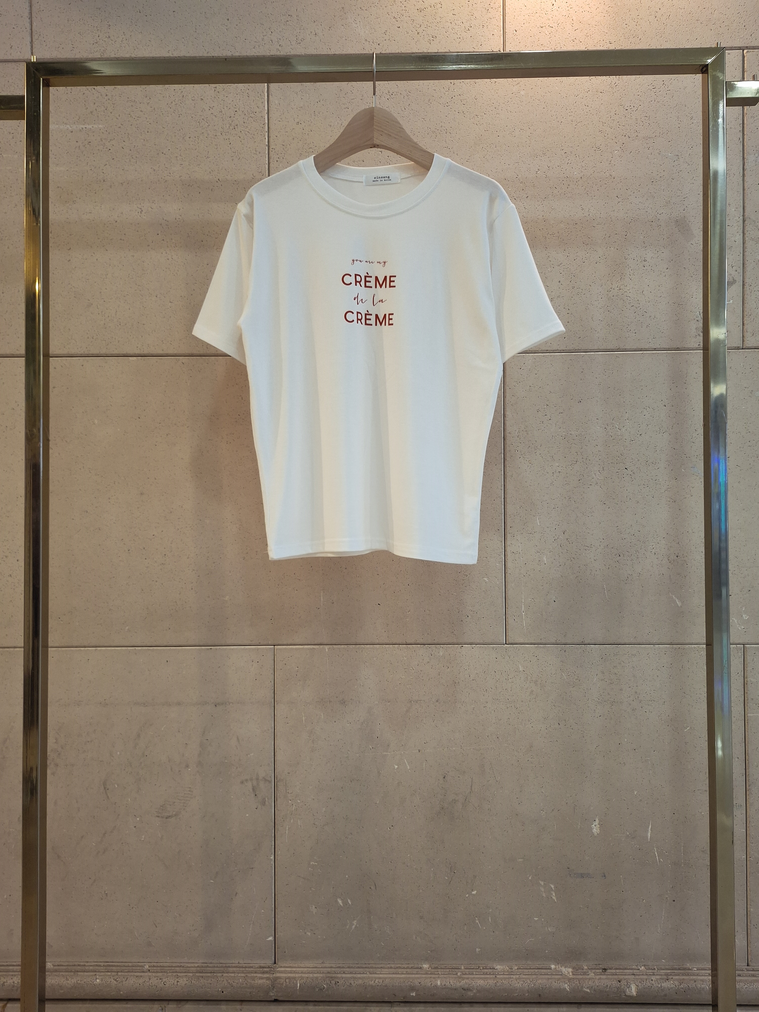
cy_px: 506
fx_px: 731
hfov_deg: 54.9
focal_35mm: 25
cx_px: 380
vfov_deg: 69.4
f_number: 1.8
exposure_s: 1/120
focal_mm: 5.23
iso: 200
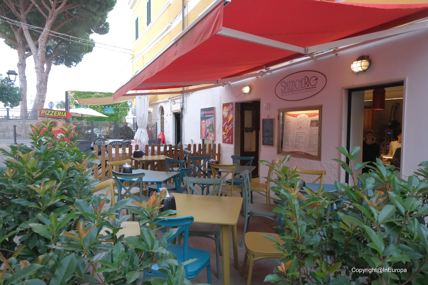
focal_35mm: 23
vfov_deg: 55.1
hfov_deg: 76.1
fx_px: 273
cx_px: 214
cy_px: 142
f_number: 7.1
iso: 5000
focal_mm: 15.2
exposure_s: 1/500
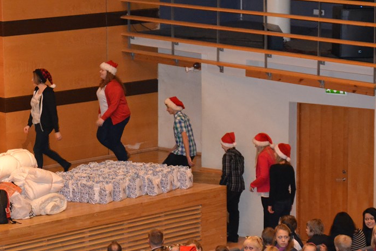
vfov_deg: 10.3
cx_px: 150
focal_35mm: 133
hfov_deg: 15.4
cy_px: 142
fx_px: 1389
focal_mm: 60
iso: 2800
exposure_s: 1/60
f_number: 4
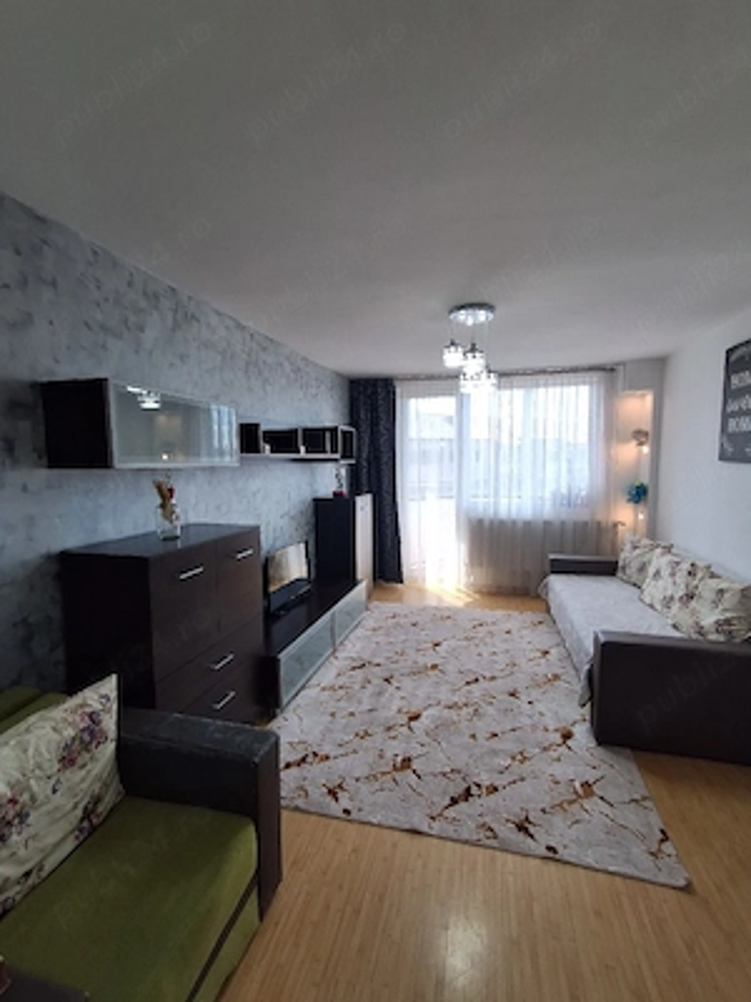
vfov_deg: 94.5
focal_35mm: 16
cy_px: 501
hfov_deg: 78.1
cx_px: 376
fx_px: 463
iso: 40
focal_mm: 1.64
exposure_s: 1/100
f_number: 2.2
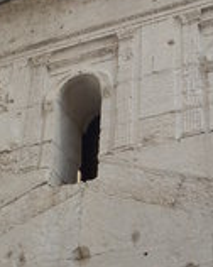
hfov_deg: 16.3
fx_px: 742
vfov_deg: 20.4
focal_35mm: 94
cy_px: 123
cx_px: 101
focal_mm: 6.3
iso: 80
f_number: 8.4
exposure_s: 1/90
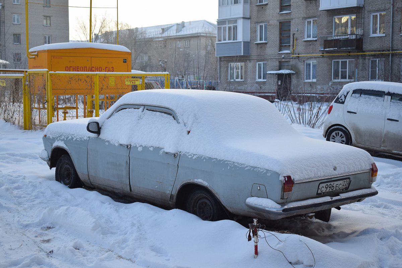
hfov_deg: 38.9
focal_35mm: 51
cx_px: 201
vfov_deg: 26.5
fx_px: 569
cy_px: 134
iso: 400
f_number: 6.3
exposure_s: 1/800
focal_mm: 34
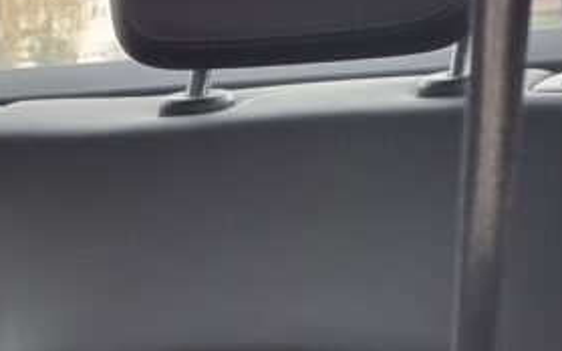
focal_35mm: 146
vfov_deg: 8.3
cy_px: 811
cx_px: -794
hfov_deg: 11.7
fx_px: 2235
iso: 100
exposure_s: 1/100
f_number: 1.8
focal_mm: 6.7
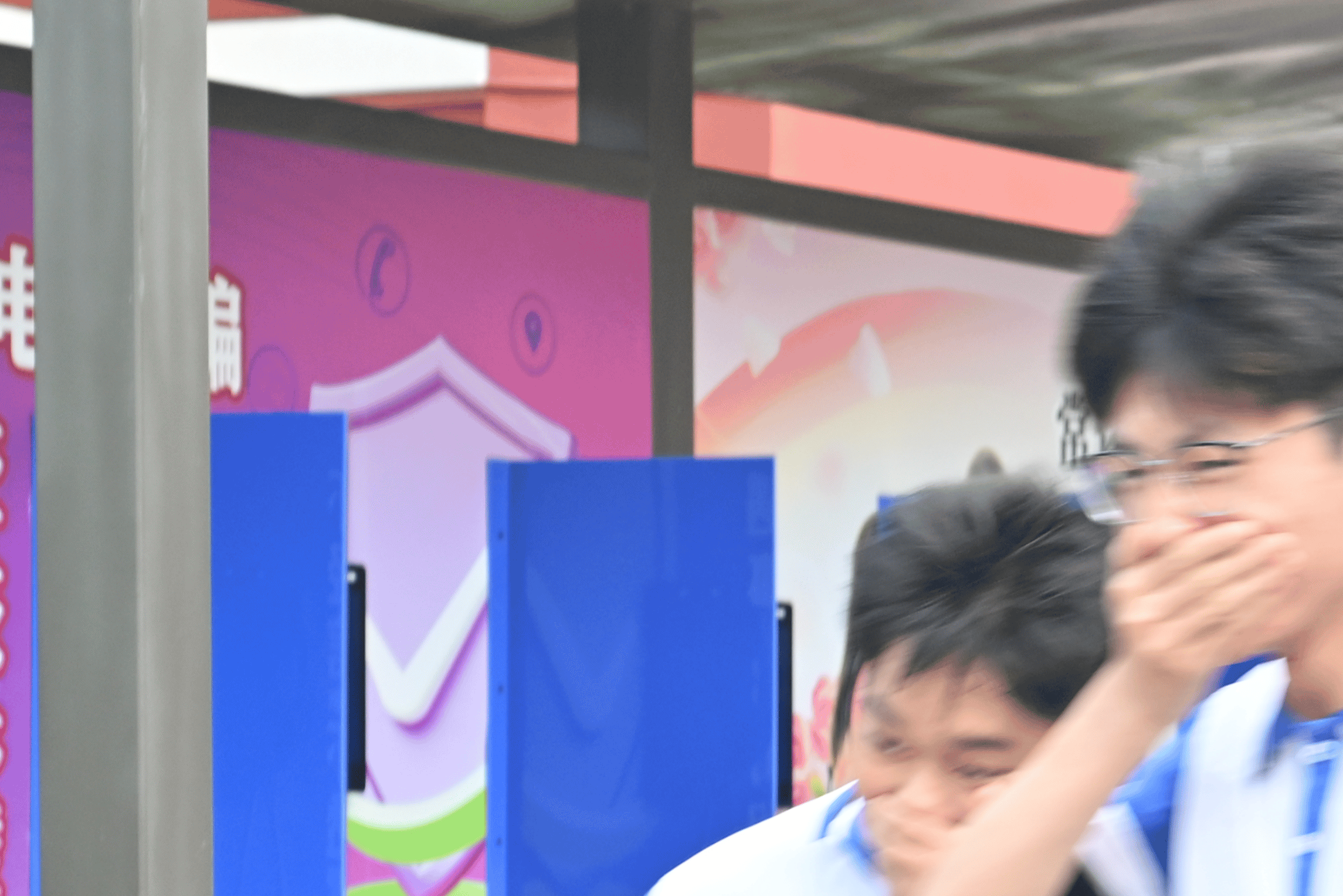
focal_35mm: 183
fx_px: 6826
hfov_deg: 11.1
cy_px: 1227
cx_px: 1455
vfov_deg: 7.4
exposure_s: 1/160
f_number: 7.1
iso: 500
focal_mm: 66
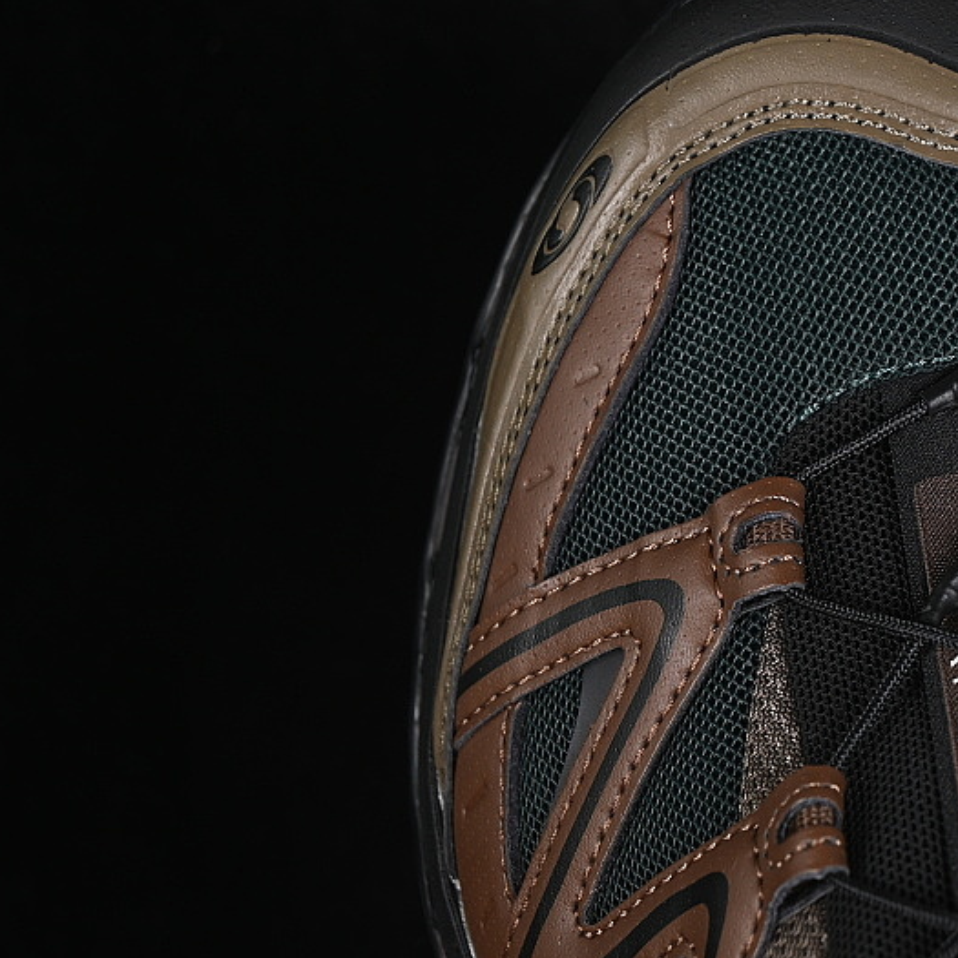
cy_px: 507
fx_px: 4102
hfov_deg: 13.2
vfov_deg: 13.3
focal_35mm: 131
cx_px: 907
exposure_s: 1/60
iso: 160
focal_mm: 50
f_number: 6.3
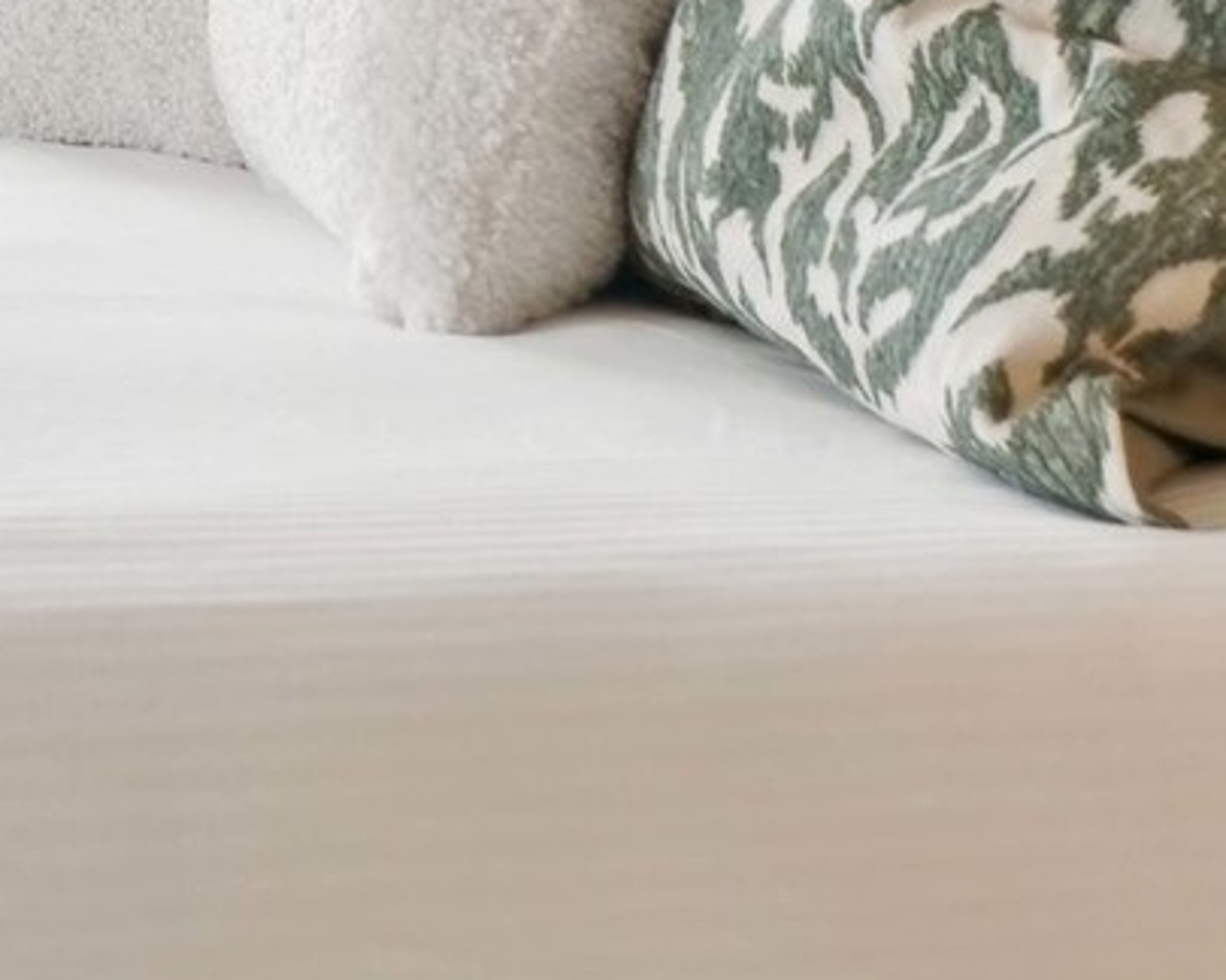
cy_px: -464
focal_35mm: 118
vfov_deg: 12.5
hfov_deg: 14.6
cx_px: -867
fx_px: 4282
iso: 100
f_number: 8
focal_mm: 20
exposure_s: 1/45
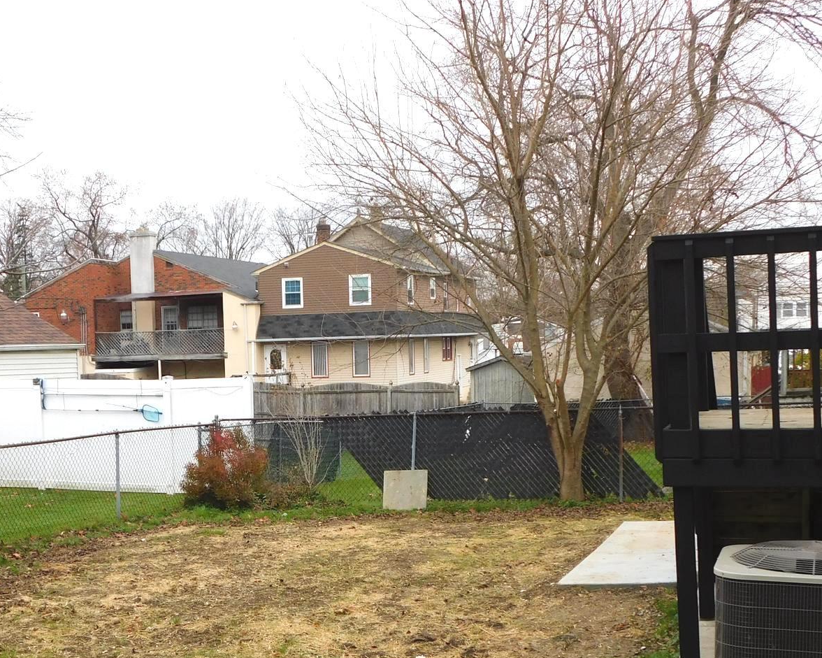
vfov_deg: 29.4
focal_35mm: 51
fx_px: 1241
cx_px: 277
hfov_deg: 36.3
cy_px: 459
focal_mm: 5.3
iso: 125
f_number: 3.2
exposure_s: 1/320
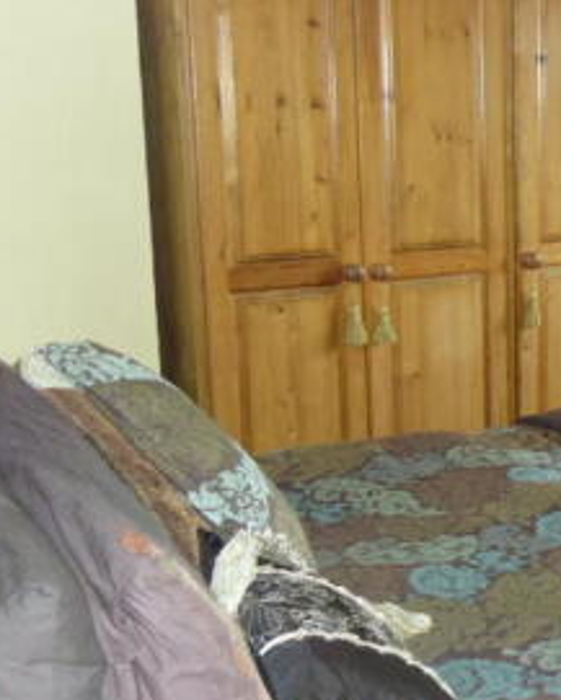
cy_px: 353
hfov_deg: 23.1
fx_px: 1348
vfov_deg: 29.1
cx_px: 474
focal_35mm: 65
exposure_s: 1/45
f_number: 3.3
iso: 400
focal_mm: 5.6
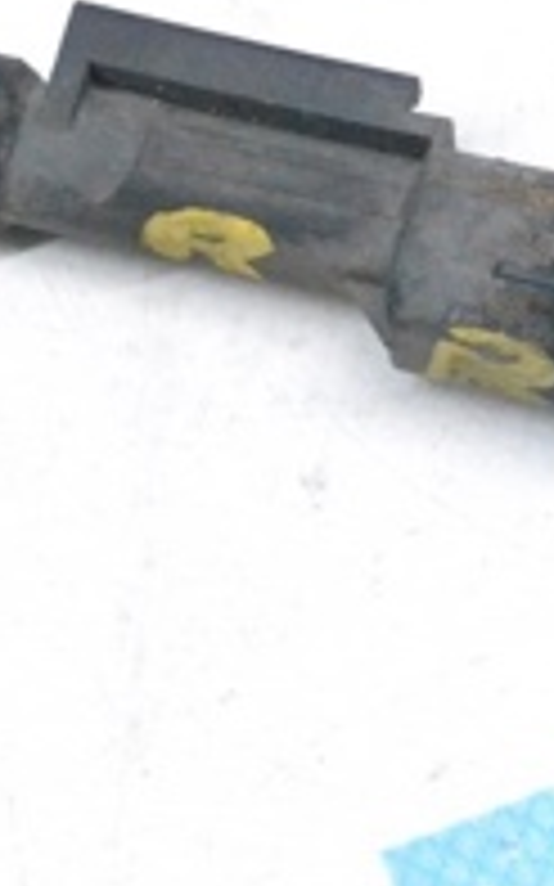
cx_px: 144
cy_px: 171
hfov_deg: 4.8
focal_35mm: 273
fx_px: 6591
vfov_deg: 7.7
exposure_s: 1/160
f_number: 9
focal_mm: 55
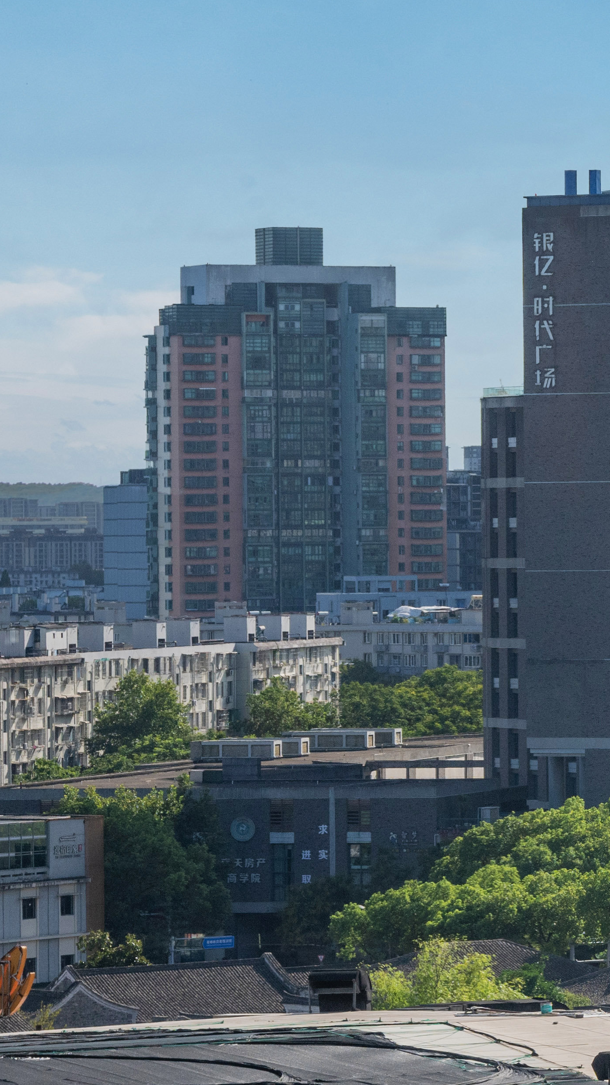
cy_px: 491
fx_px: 6240
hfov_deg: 5.3
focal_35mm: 217
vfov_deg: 9.9
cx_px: 1792
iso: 200
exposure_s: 1/500
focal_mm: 62
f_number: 8
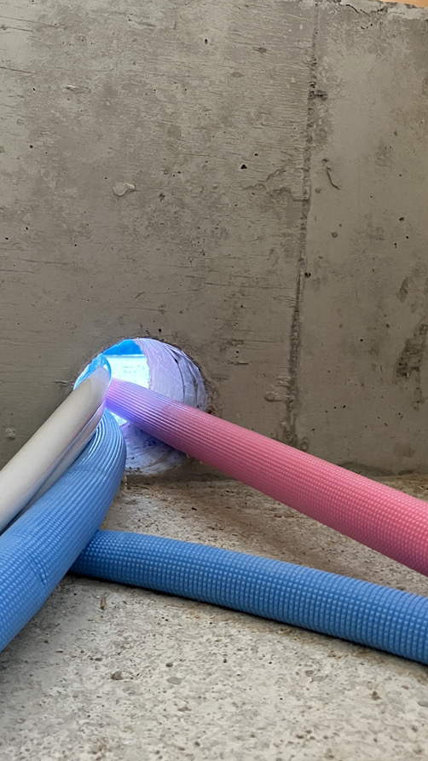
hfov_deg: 28.6
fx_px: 828
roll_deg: -2.9
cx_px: 116
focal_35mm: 41
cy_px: 378
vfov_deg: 49.4
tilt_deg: -5.6
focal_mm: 3.99
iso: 400
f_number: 1.8
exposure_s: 1/40
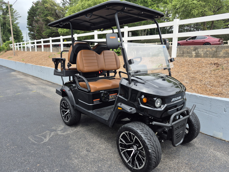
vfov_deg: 58.9
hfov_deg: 73.9
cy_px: 86
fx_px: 152
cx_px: 114
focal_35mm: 23
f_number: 1.8
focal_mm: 5.4
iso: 25
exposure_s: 1/884
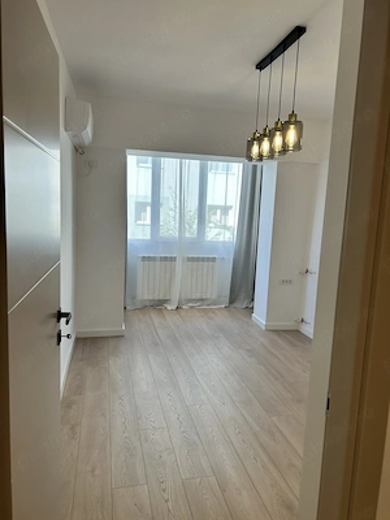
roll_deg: -2.1
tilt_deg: -6.8
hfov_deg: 53.1
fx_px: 391
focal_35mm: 26
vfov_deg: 67.3
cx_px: 195
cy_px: 260
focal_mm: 5.7
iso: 50
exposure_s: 1/260
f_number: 1.5
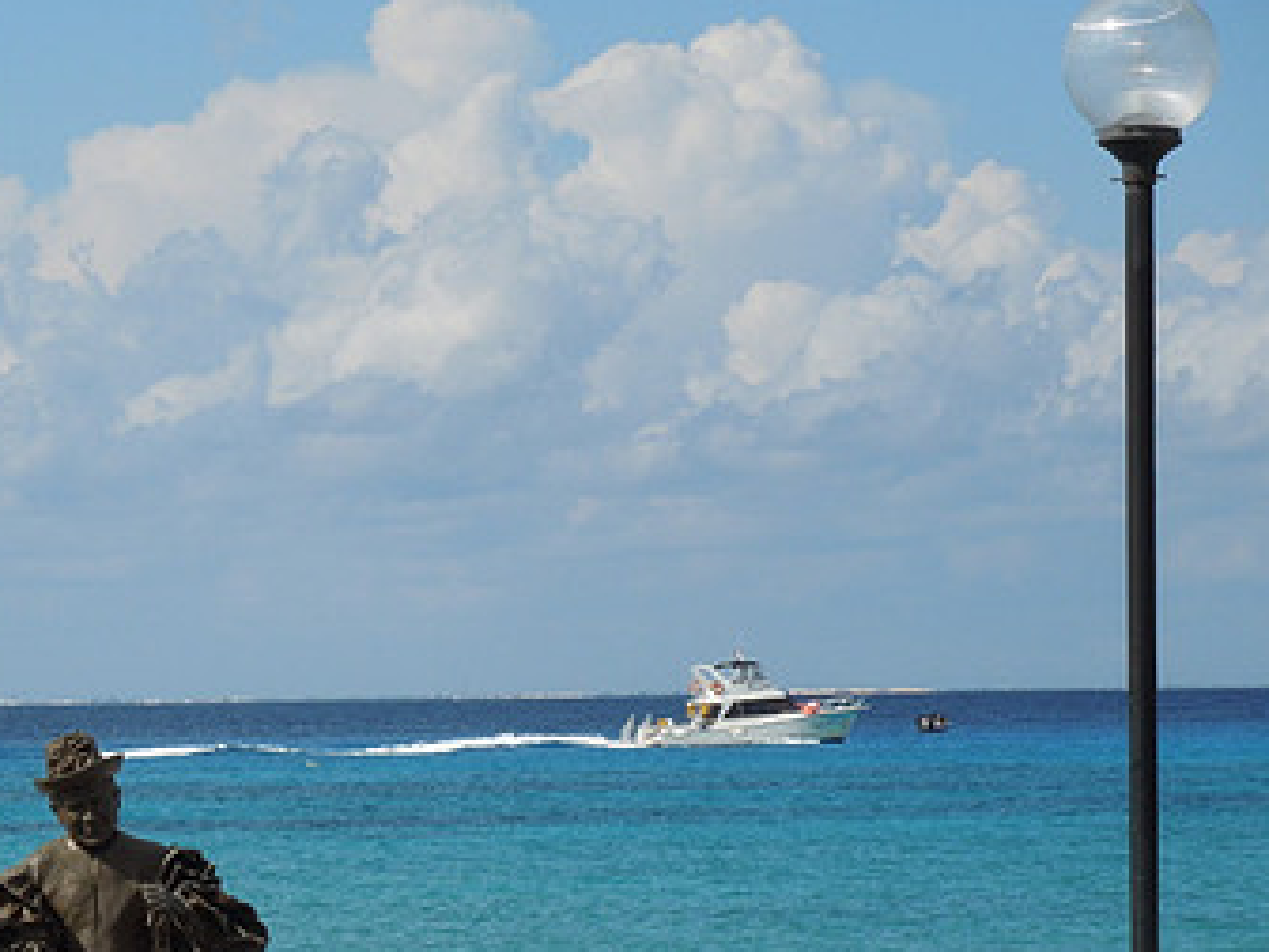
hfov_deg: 8.5
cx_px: 193
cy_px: 814
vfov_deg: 6.4
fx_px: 8468
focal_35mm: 231
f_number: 4.9
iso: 100
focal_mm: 24.2
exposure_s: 1/800
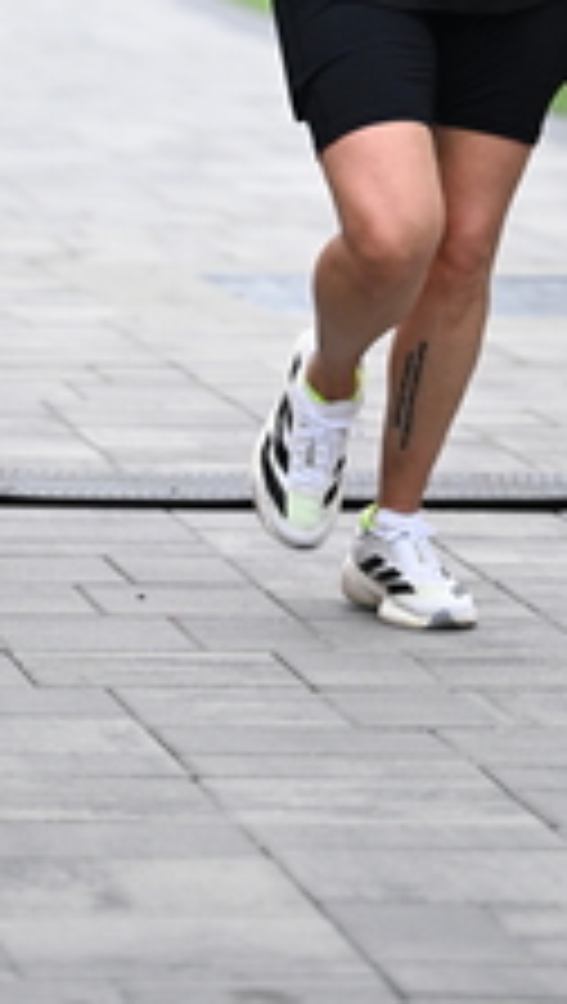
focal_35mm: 266
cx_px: 187
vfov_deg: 8.0
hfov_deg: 4.6
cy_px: -171
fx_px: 7086
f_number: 2.8
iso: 1600
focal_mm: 103
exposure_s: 1/5000
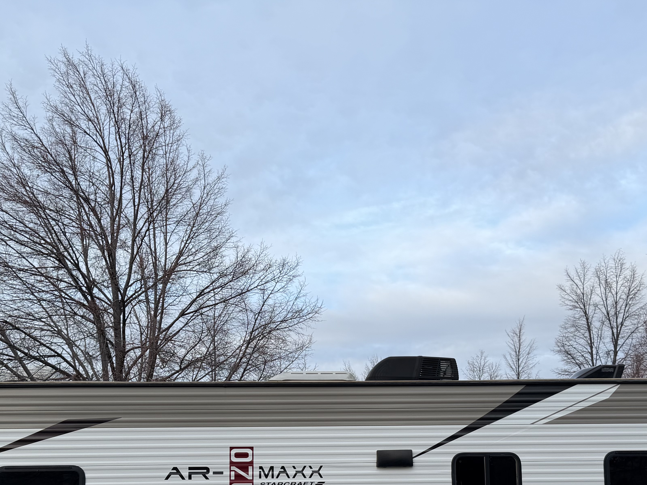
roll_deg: +2.3
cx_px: 319
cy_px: 430
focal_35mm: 43
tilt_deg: +6.7
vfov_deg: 32.1
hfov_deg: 43.8
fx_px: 804
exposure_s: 1/1493
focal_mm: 6.76
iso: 80
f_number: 1.78
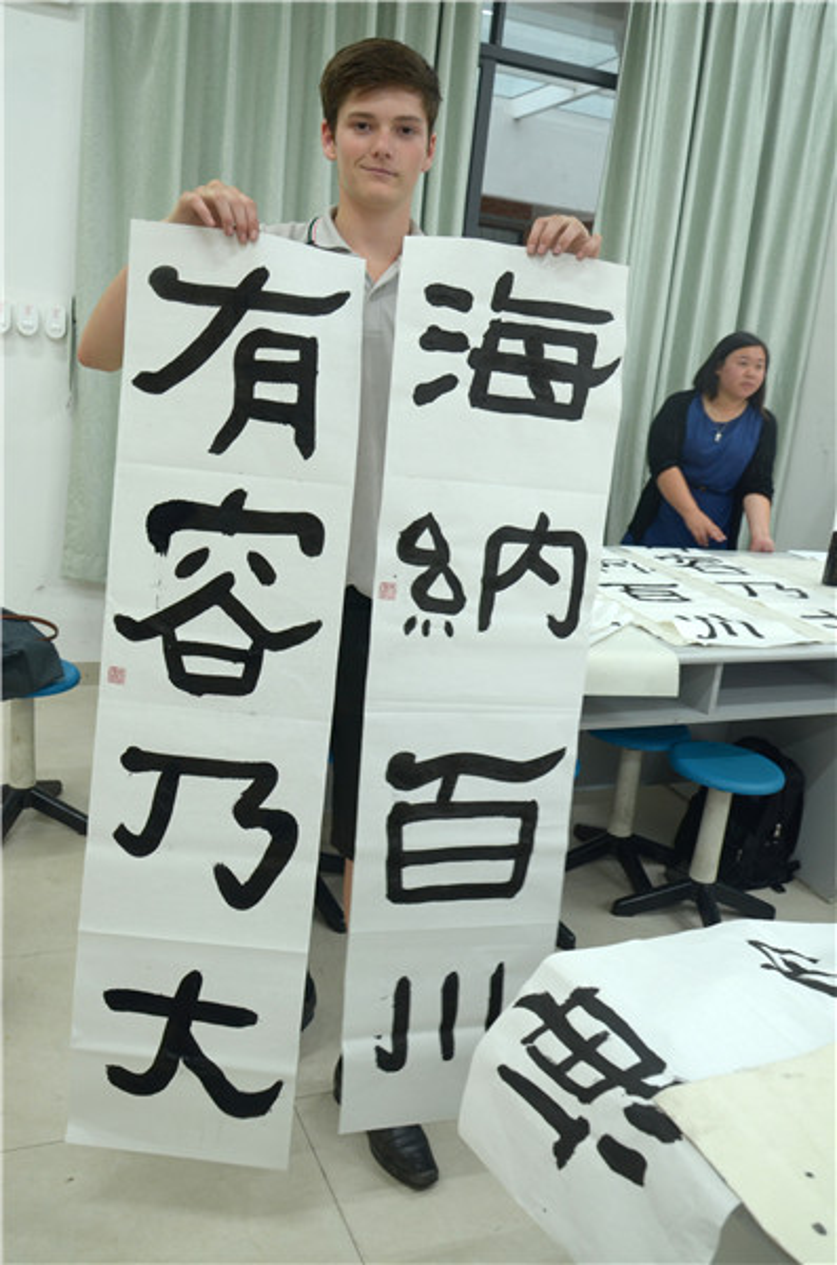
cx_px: 418
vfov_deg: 59.6
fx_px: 1104
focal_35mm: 32
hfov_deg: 41.5
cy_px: 632
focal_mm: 21
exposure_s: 1/30
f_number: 6.3
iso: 640
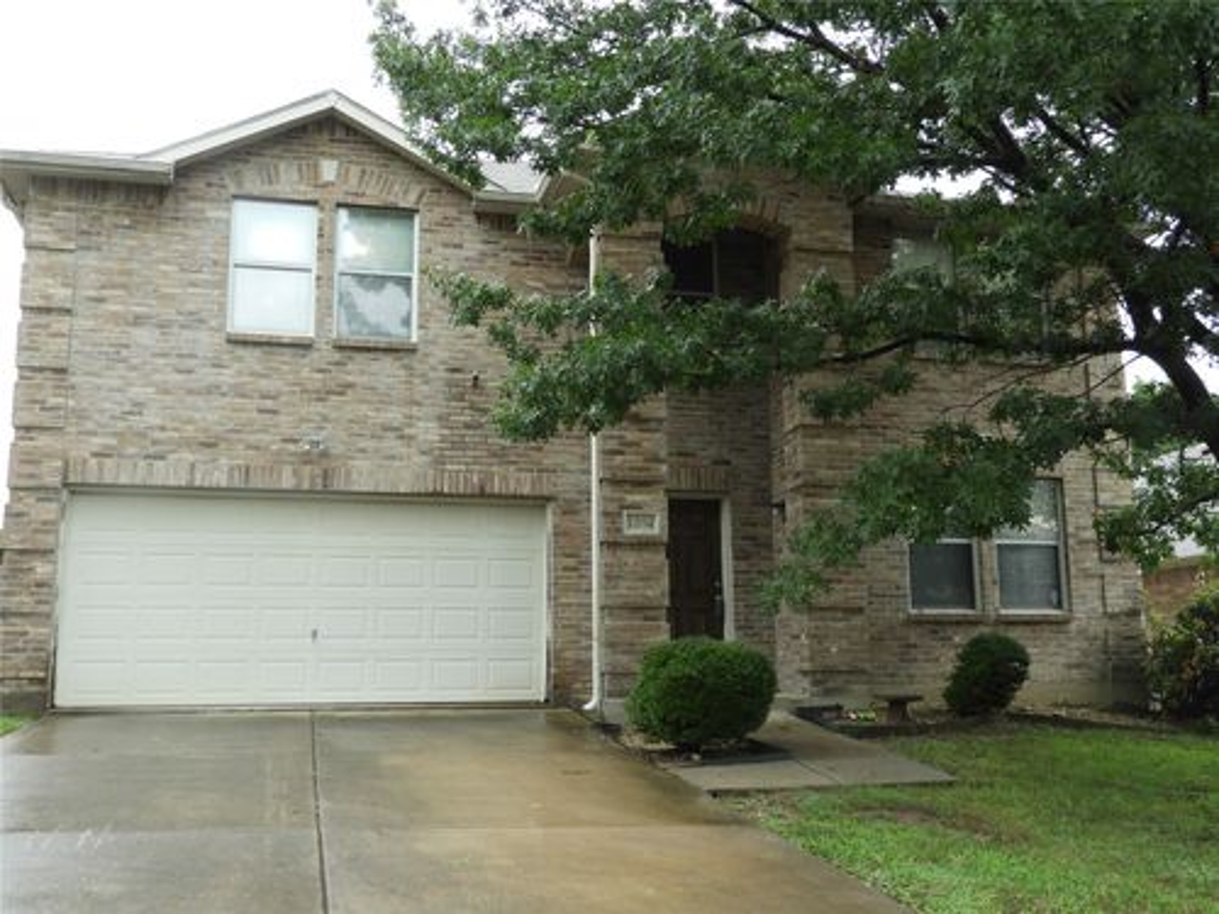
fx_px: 1233
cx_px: 610
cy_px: 457
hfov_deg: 52.6
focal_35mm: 35
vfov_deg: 40.7
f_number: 3.8
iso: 100
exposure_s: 1/160
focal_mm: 6.3
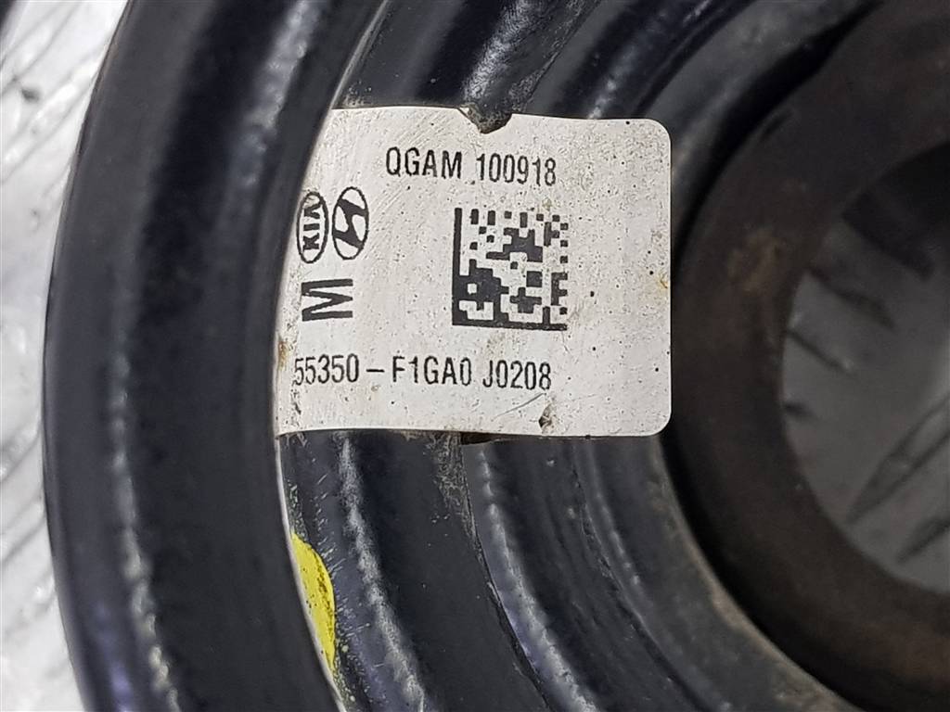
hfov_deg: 67.3
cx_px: 475
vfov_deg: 53.1
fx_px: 714
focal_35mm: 26
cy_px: 356
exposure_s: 1/50
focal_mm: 4.2
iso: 100
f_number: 1.7
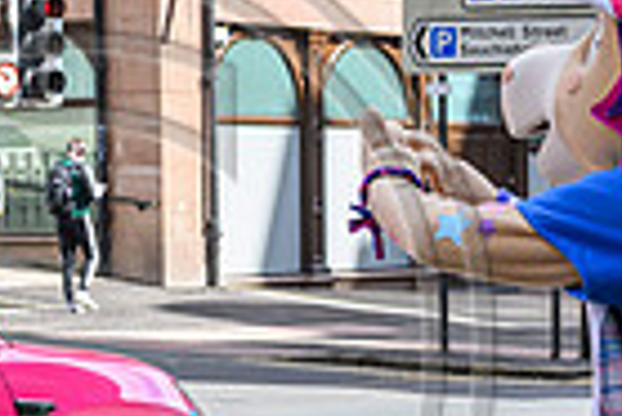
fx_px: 2836
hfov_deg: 12.4
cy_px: 427
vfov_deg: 8.3
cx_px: 546
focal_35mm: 164
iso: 500
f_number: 4.5
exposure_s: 1/1000
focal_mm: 30.5
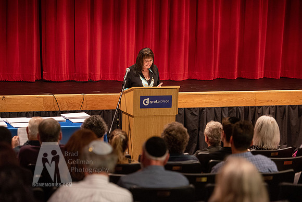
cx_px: 151
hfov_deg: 17.1
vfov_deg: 11.4
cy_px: 101
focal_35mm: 120
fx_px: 1007
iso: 2500
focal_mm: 120
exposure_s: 1/80
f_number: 2.8
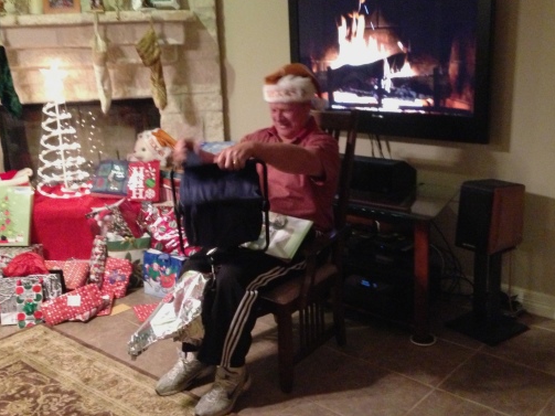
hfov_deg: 44.8
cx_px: 292
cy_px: 196
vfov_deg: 34.3
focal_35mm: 42
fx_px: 673
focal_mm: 4.13
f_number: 2.4
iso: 800
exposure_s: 1/15
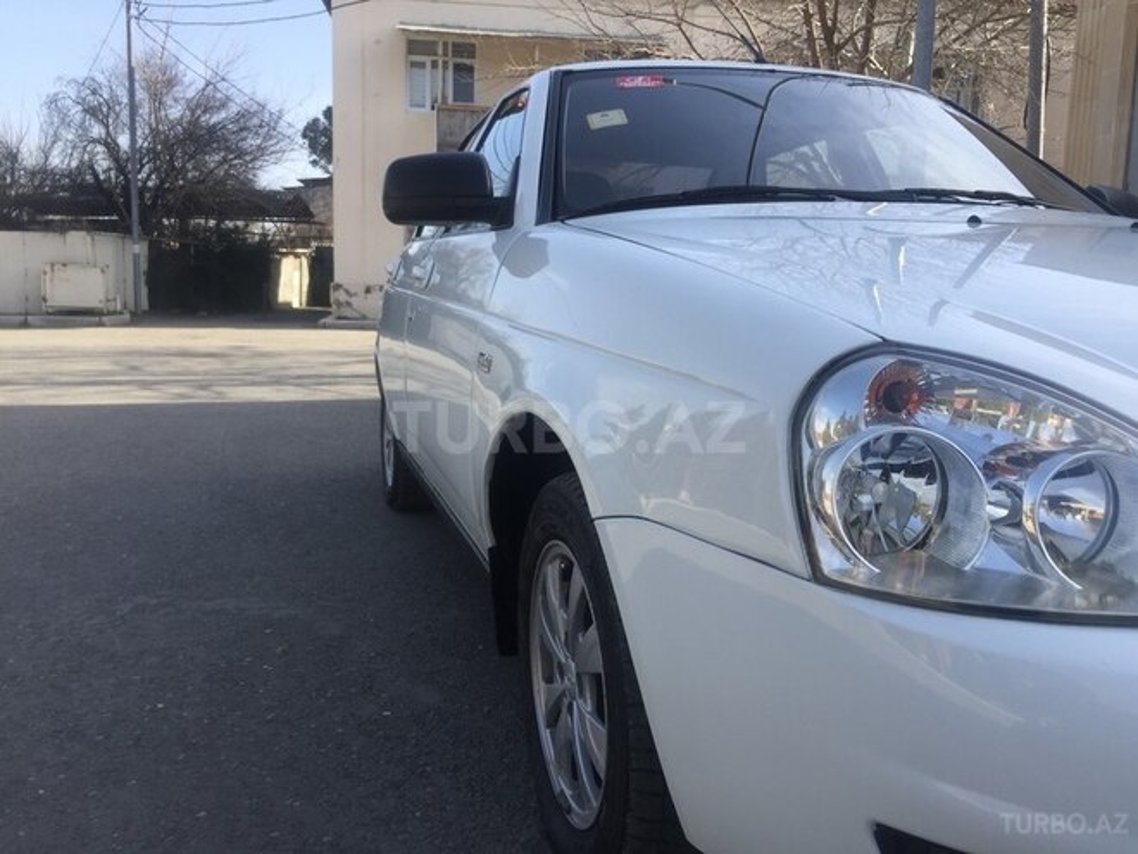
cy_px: 427
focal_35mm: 29
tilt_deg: -8.6
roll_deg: -1.8
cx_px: 569
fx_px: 953
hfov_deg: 61.7
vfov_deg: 48.2
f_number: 2.2
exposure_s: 1/791
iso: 32
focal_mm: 4.15
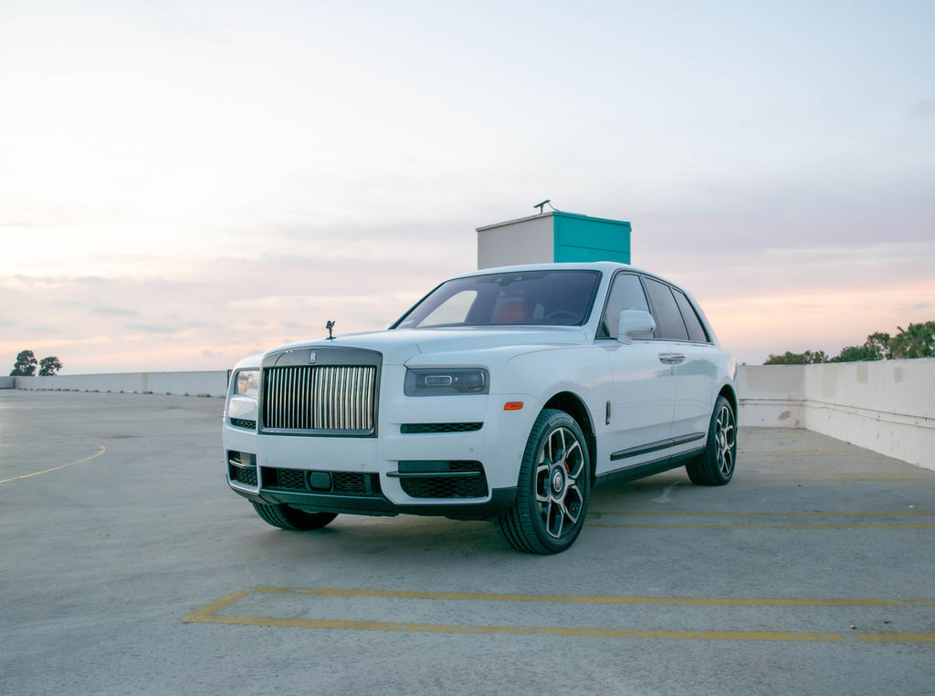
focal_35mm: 34
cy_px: 347
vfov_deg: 42.1
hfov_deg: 54.5
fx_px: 904
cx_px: 525
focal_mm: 20
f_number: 5
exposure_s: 1/100
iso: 400
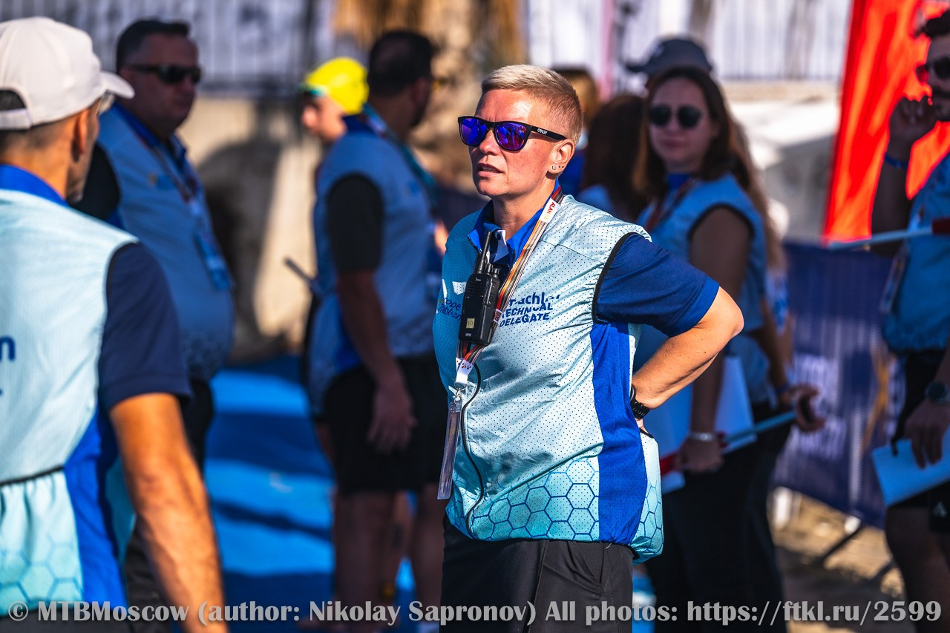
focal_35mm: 160
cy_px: 316
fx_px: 4221
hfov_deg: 12.8
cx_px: 475
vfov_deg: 8.6
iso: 100
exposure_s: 1/3200
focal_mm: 160
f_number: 3.5
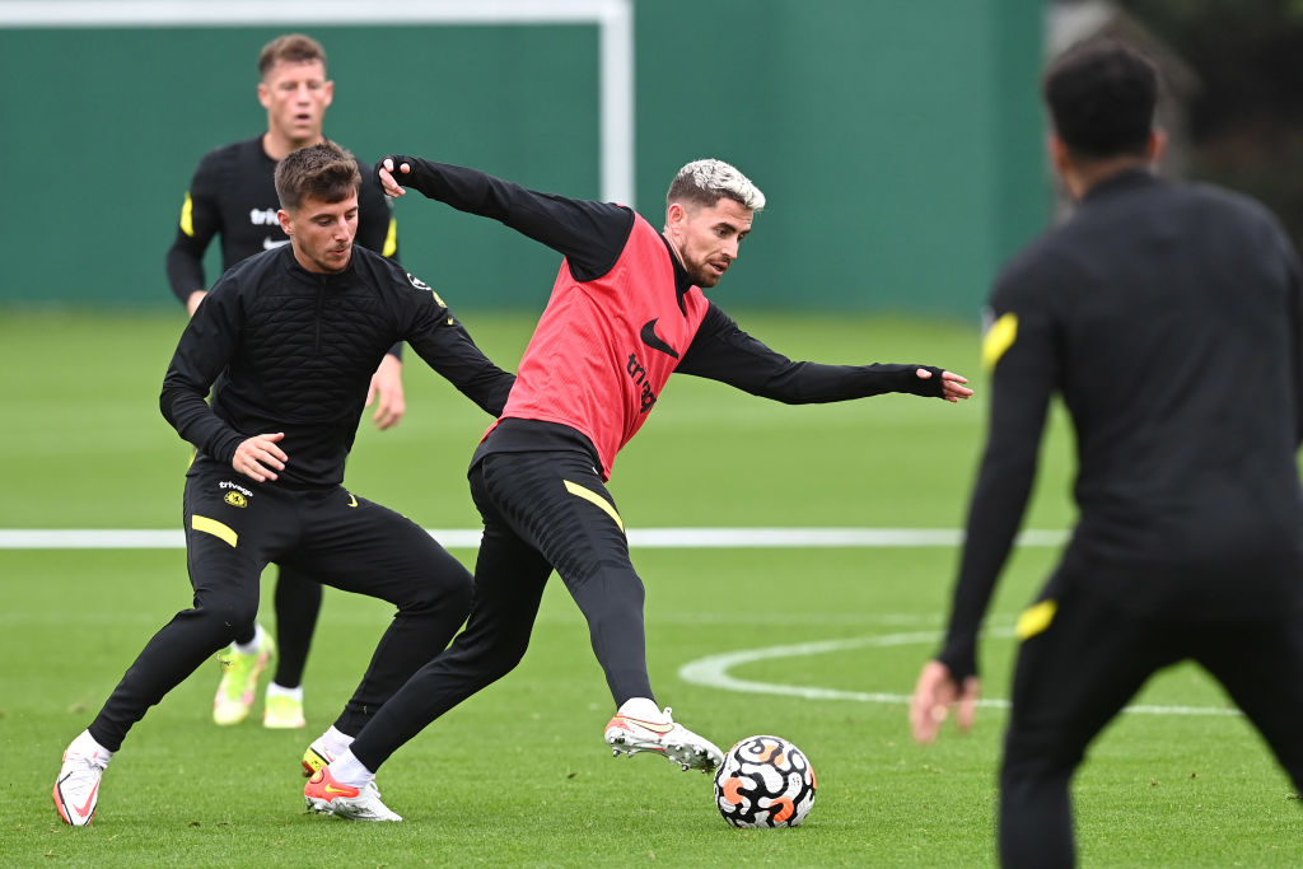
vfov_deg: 3.4
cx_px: 652
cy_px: 434
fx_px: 14479
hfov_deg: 5.2
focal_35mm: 400
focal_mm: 400
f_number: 4
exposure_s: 1/1600
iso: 1000
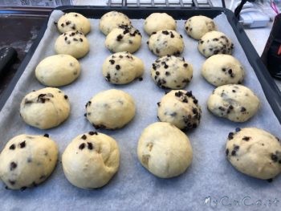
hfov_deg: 63.4
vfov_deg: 49.8
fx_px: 227
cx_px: 140
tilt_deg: -47.1
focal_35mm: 28
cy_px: 106
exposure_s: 1/50
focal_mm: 4
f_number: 1.8
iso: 32
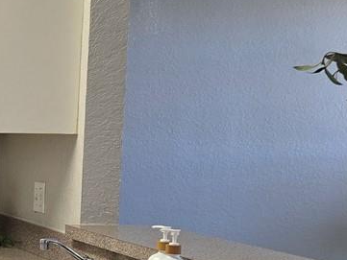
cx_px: -265
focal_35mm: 102
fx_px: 1023
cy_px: 209
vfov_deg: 14.4
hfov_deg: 16.4
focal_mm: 6.3
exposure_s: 1/60
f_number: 1.7
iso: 64
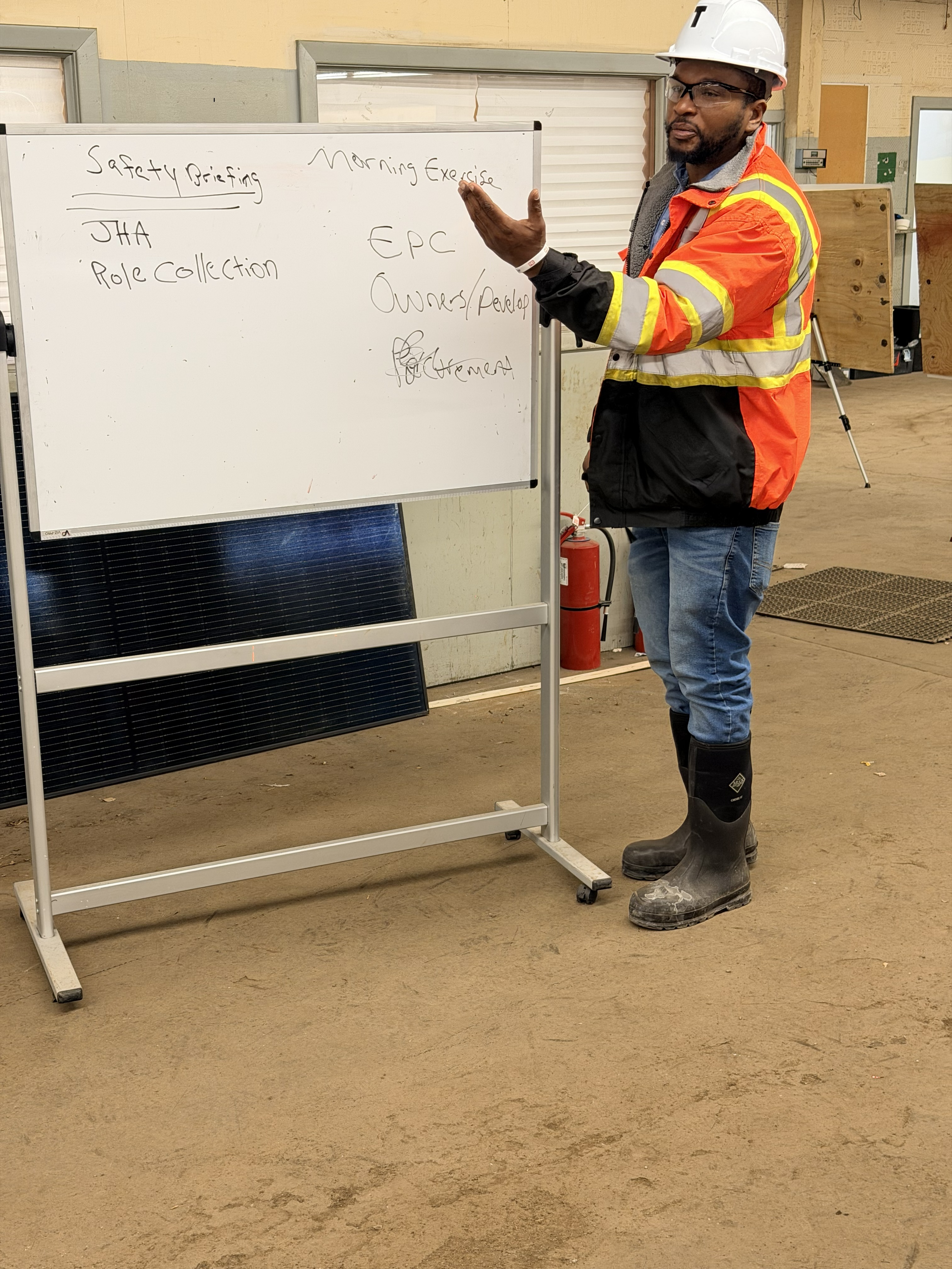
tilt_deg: -14.6
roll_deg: +1.5
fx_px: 1760
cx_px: 476
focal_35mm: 48
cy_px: 634
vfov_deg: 39.7
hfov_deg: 30.3
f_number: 1.78
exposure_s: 1/44
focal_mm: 6.76
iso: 125
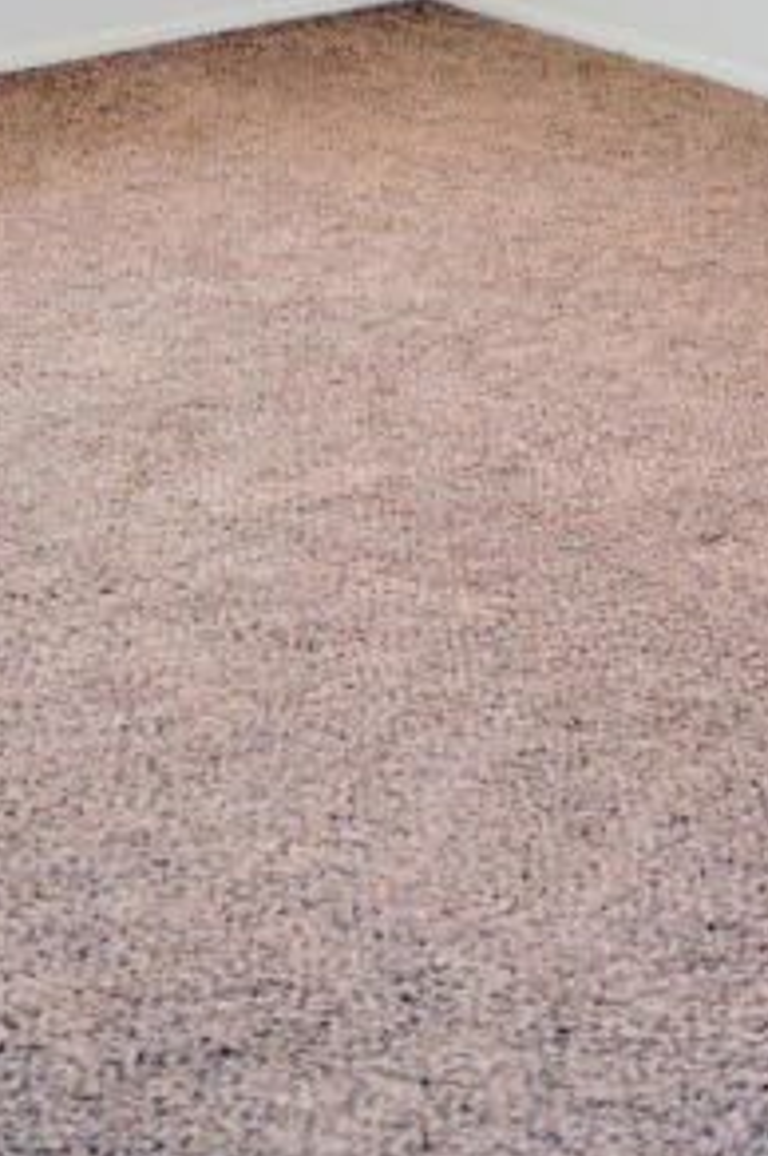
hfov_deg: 18.6
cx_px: 790
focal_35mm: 71
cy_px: -327
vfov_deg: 24.9
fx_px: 2277
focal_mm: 18
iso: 320
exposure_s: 1/200
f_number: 3.5
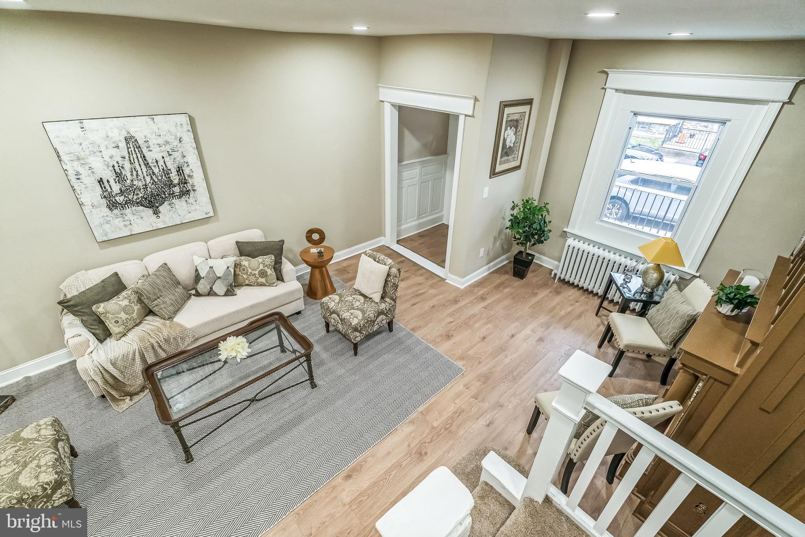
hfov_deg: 96.7
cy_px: 268
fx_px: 358
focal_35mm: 16
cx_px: 402
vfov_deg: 73.7
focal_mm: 16
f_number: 5.6
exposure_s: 1/160
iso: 3200
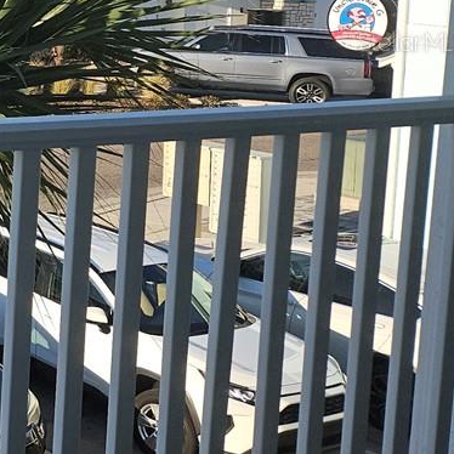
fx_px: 1291
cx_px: -499
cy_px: 41
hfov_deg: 15.3
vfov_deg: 19.6
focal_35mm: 87
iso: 25
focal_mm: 5.4
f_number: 1.8
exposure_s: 1/781
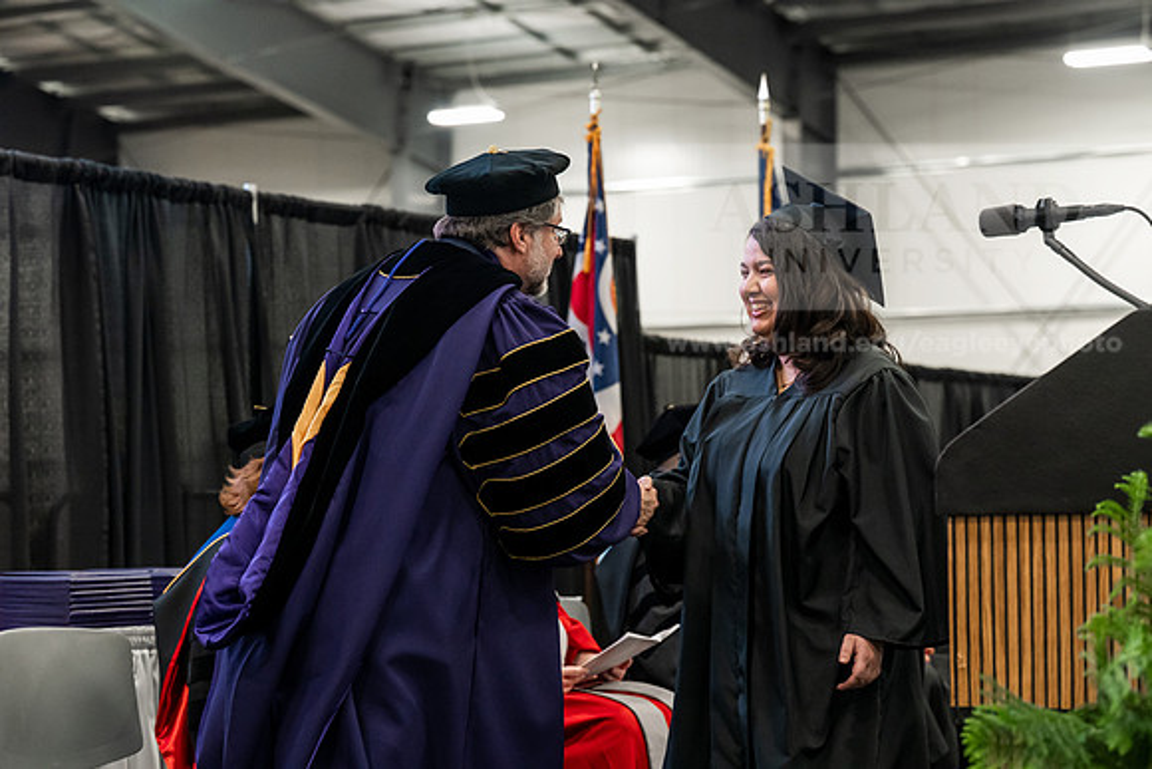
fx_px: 2753
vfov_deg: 15.9
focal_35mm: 86
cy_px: 384
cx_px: 576
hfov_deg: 23.6
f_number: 4.5
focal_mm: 86
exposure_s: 1/200
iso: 4000
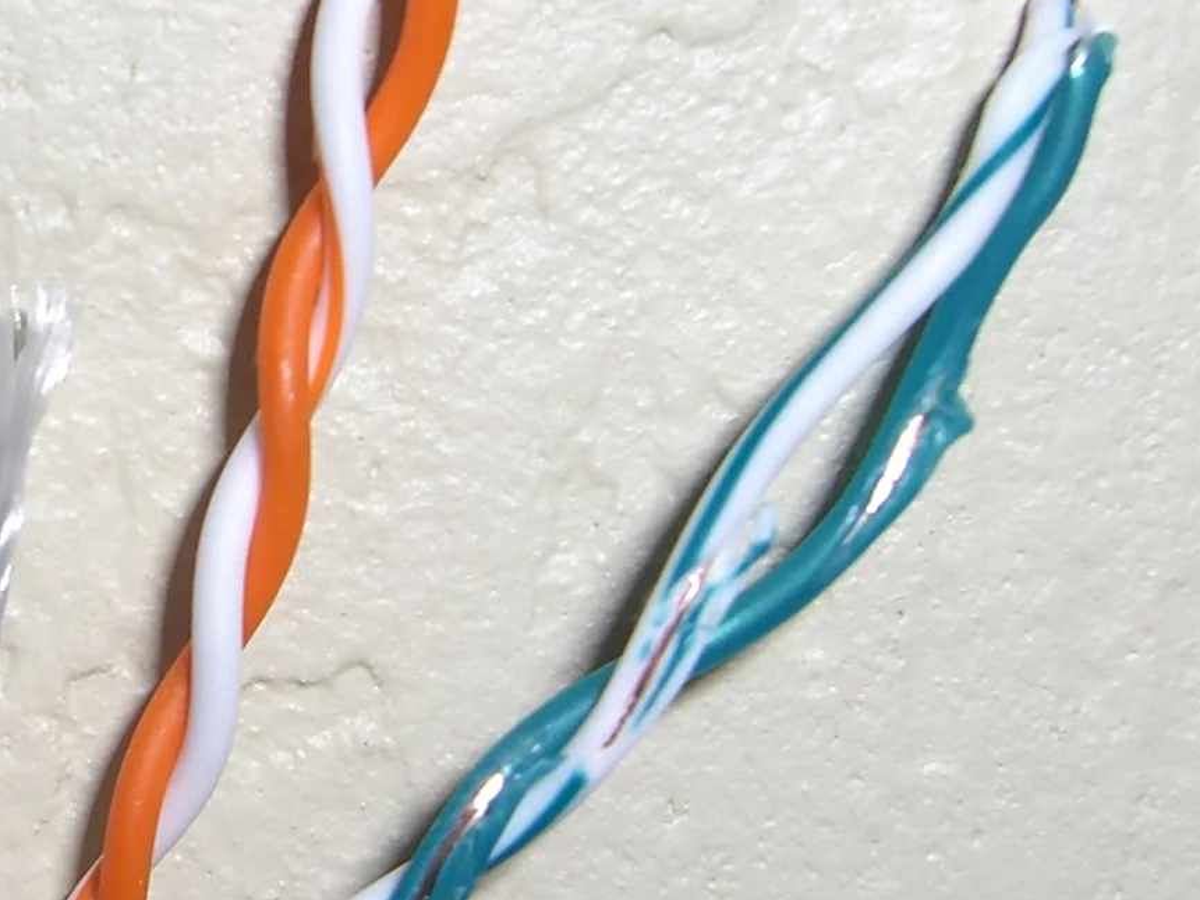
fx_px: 3918
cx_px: -157
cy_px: 546
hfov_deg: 16.8
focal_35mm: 113
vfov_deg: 13.1
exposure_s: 1/60
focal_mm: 7.9
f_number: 4
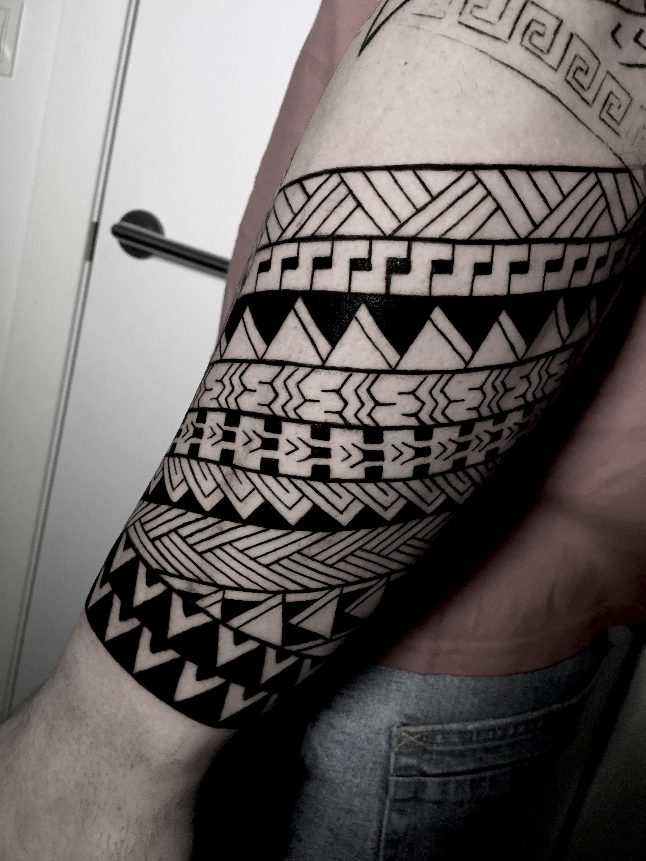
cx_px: 323
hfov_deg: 48.2
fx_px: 722
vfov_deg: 61.7
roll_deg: -14.4
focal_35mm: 29
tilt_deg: -11.4
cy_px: 430
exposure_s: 1/33
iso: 160
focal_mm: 4.15
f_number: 2.2
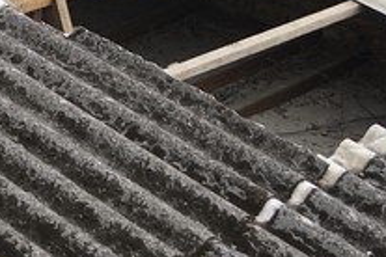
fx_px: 1737
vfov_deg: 8.4
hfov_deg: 12.6
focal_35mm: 162
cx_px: 48
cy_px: -38
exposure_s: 1/400
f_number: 4.5
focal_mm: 28
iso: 320
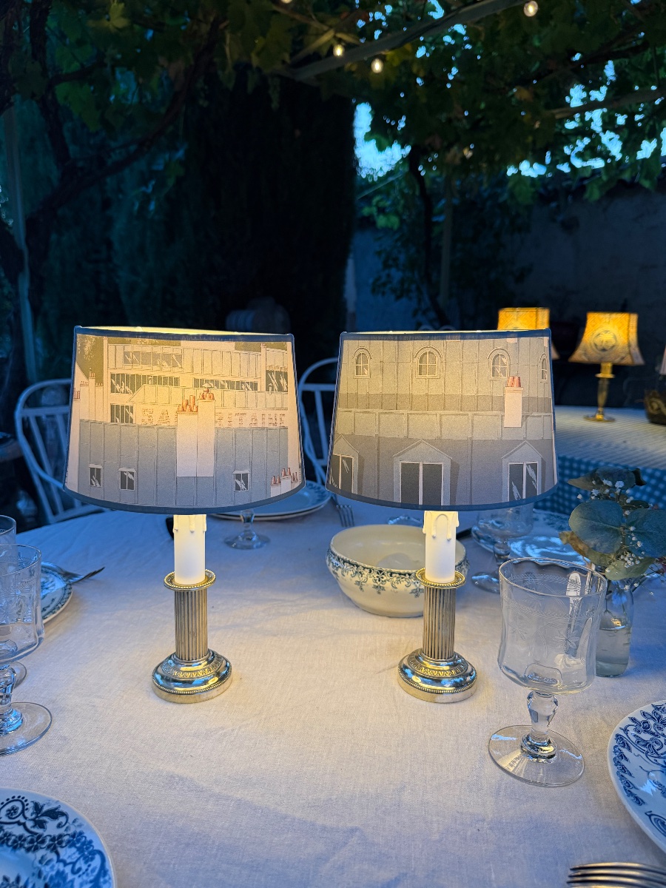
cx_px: 333
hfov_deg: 56.8
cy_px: 444
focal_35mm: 24
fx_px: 616
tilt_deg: -9.7
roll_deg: +0.0
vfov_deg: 71.6
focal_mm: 6.76
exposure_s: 1/60
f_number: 1.78
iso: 250
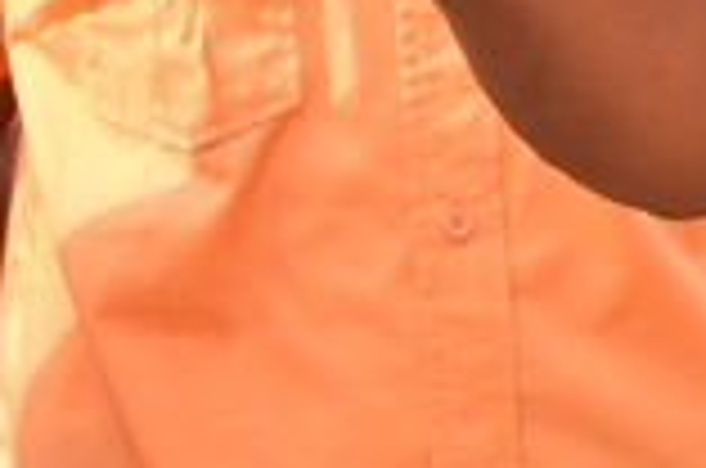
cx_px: 971
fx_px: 4482
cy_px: -358
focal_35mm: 229
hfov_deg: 8.8
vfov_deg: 5.9
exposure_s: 1/125
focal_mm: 35
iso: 500
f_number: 10
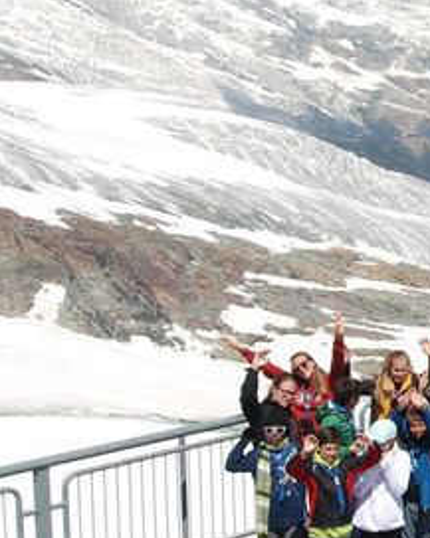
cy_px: 264
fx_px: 1339
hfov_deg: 17.1
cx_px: 561
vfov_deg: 22.8
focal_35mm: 84
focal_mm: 27
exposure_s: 1/250
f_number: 9
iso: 100
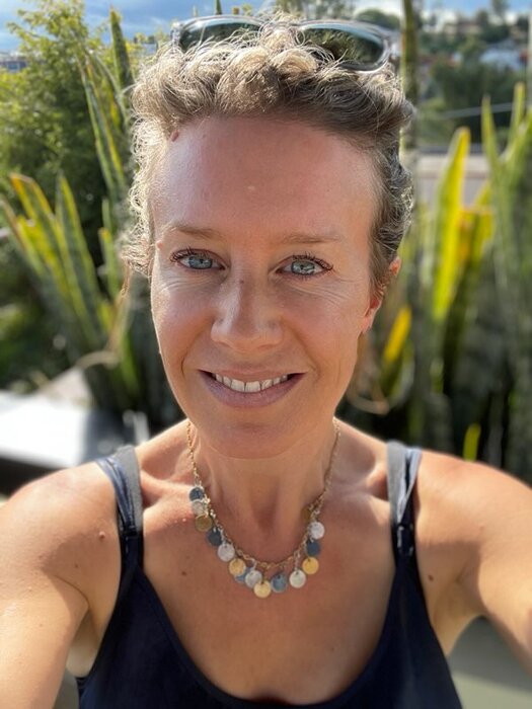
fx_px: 615
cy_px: 354
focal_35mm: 30
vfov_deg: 60.0
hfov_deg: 46.8
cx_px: 266
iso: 25
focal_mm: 2.71
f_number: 2.2
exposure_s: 1/197
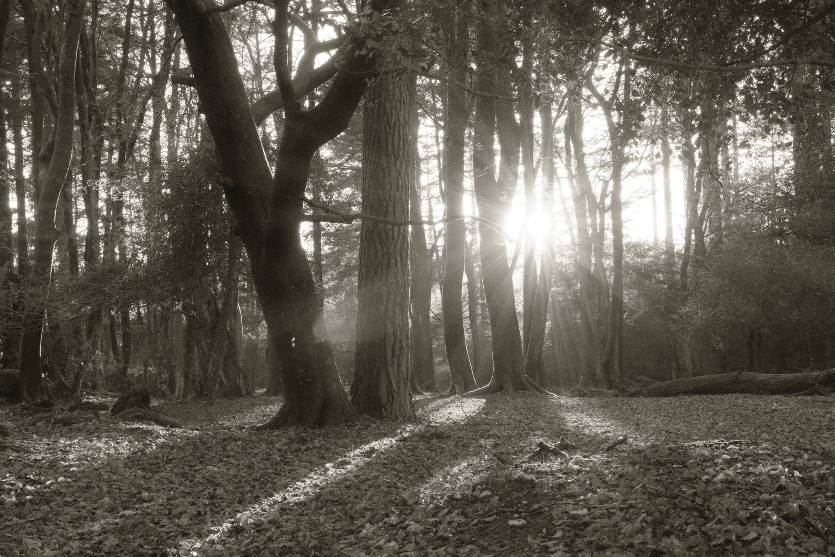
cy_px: 278
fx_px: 1183
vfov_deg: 26.5
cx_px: 418
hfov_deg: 38.9
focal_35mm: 51
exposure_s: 1/105
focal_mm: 34.2
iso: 10000
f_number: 11
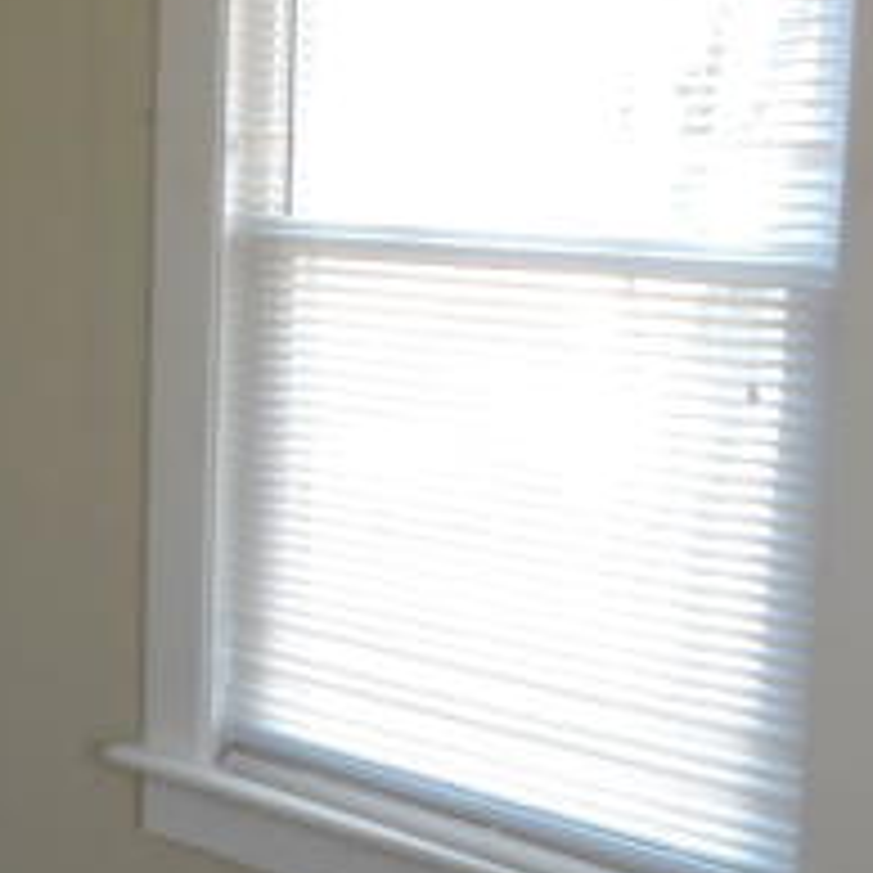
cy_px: 360
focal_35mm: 70
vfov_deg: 24.6
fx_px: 1997
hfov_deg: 21.6
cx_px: -338
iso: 400
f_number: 3.3
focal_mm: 4.3
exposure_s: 1/30
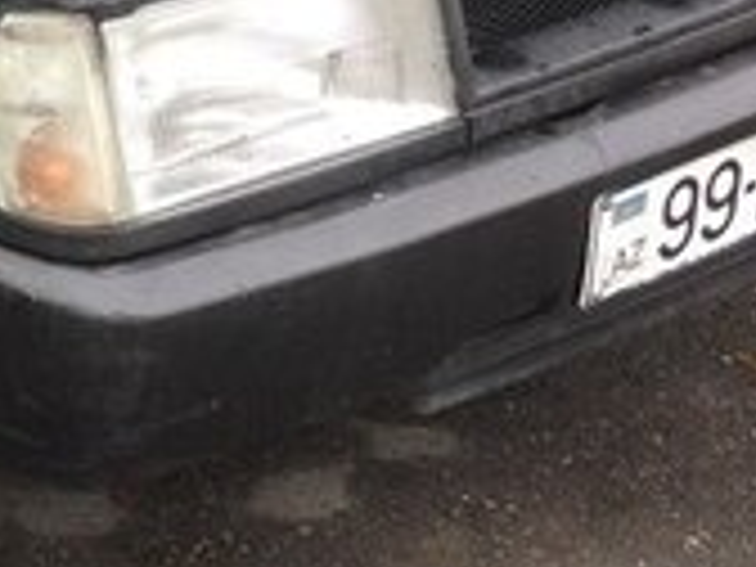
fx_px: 2839
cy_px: -119
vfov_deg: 11.2
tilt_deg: -19.6
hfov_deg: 14.3
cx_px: -320
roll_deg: -0.5
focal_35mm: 130
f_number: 2.4
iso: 50
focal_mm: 4.12
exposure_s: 1/120
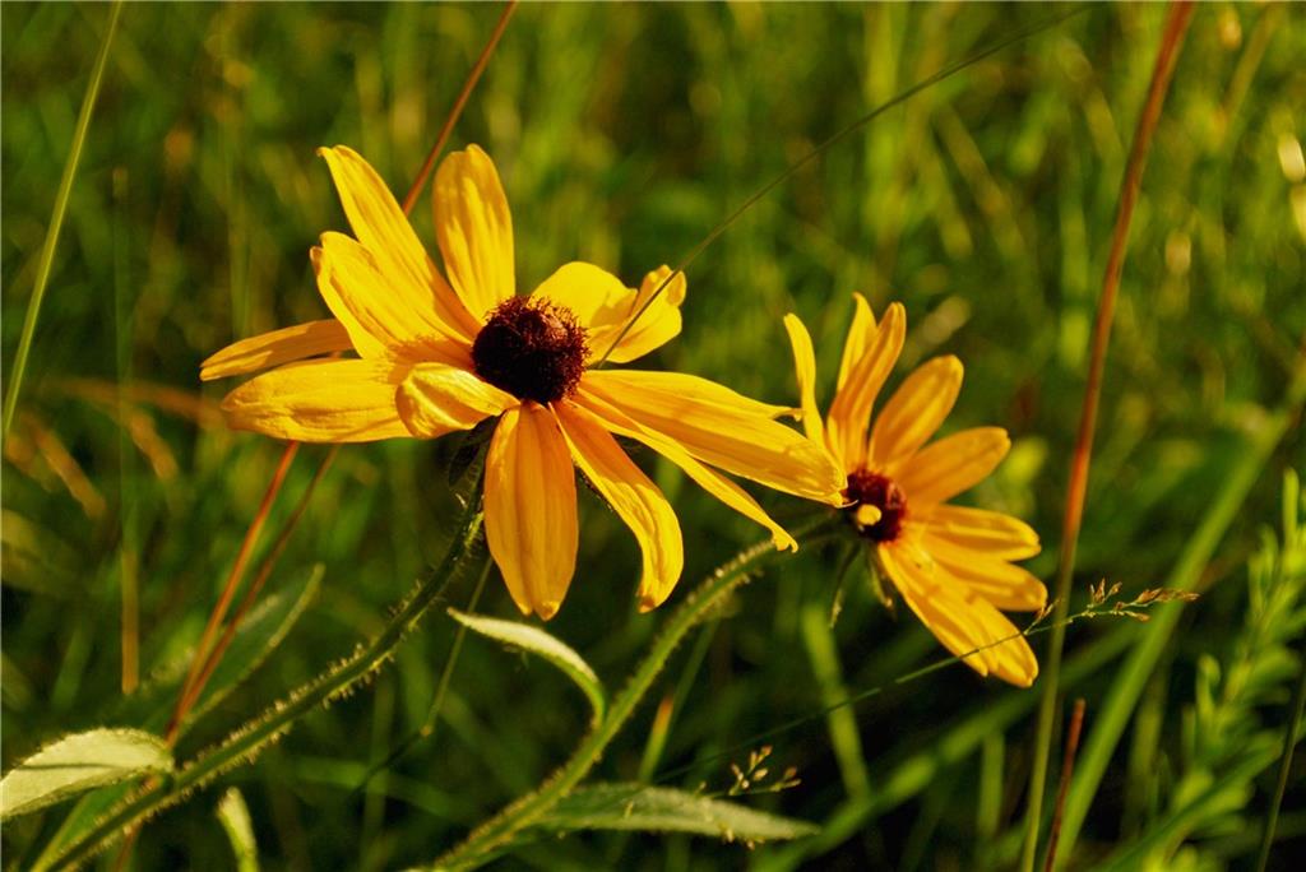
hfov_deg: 24.6
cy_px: 436
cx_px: 653
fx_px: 2994
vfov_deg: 16.6
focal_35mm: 82
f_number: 8
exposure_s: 1/320
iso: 400
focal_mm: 55
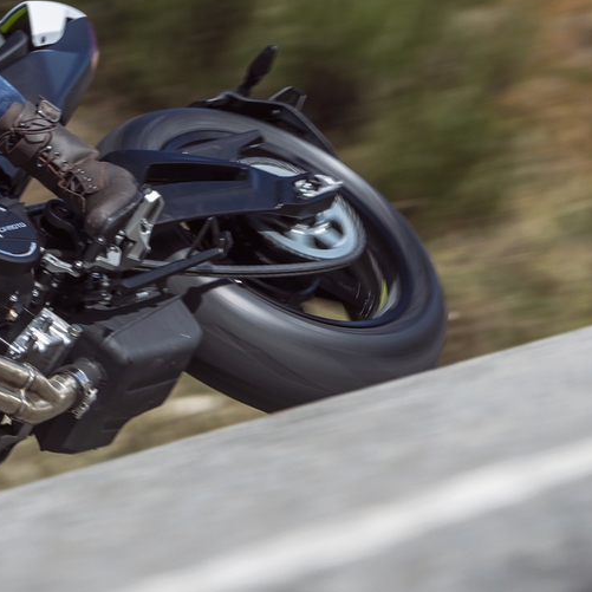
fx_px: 8494
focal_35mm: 439
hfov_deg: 4.0
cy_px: 277
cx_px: -191
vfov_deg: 4.0
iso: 31
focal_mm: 185
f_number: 5
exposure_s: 1/250
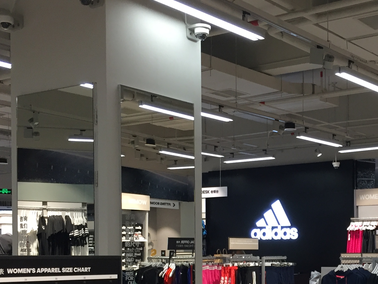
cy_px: 262
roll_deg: -1.2
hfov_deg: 29.7
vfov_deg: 22.7
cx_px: 323
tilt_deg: +0.9
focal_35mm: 63
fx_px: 688
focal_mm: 4.15
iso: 50
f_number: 2.2
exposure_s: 1/33
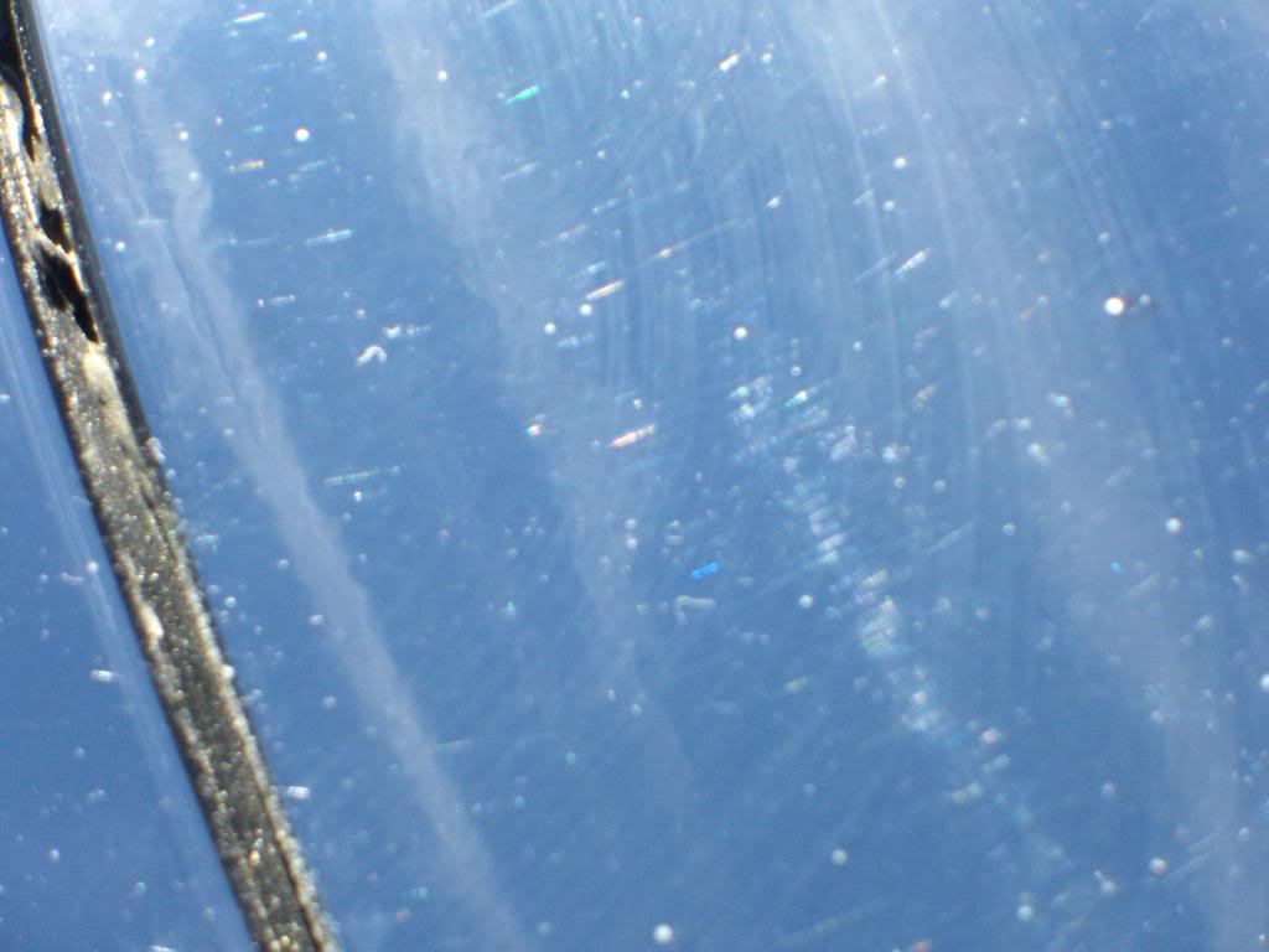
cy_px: 476
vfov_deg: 13.0
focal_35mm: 114
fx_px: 4179
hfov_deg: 17.3
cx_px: 634
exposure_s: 1/125
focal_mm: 23.7
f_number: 5.1
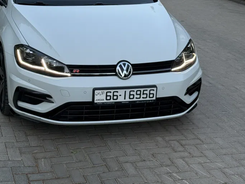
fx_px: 510
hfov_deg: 26.8
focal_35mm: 72
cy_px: 63
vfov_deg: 20.4
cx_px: 75
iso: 64
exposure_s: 1/460
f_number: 1.78
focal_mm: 6.76
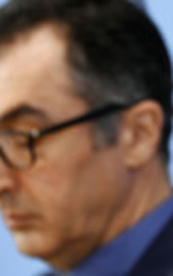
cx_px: 339
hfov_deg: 2.1
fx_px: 4695
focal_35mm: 623
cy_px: 137
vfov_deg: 3.4
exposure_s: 1/1250
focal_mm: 200
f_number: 4
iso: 2500
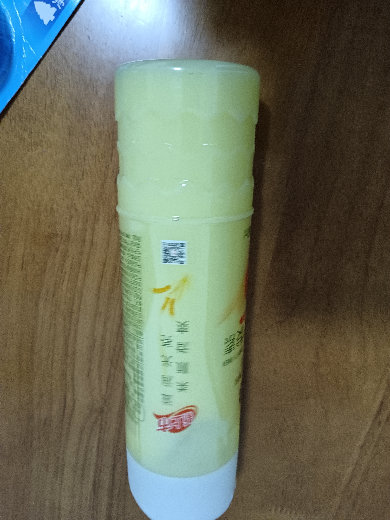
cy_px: 260
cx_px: 195
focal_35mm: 27
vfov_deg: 65.3
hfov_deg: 51.4
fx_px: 406
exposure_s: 1/20
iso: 2058
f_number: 1.8
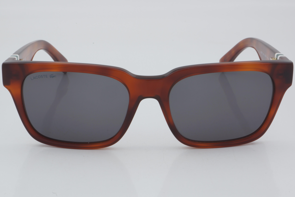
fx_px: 676
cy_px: 98
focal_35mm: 82
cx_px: 148
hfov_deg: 24.6
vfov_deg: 16.6
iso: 100
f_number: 32
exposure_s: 1/3
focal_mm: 55
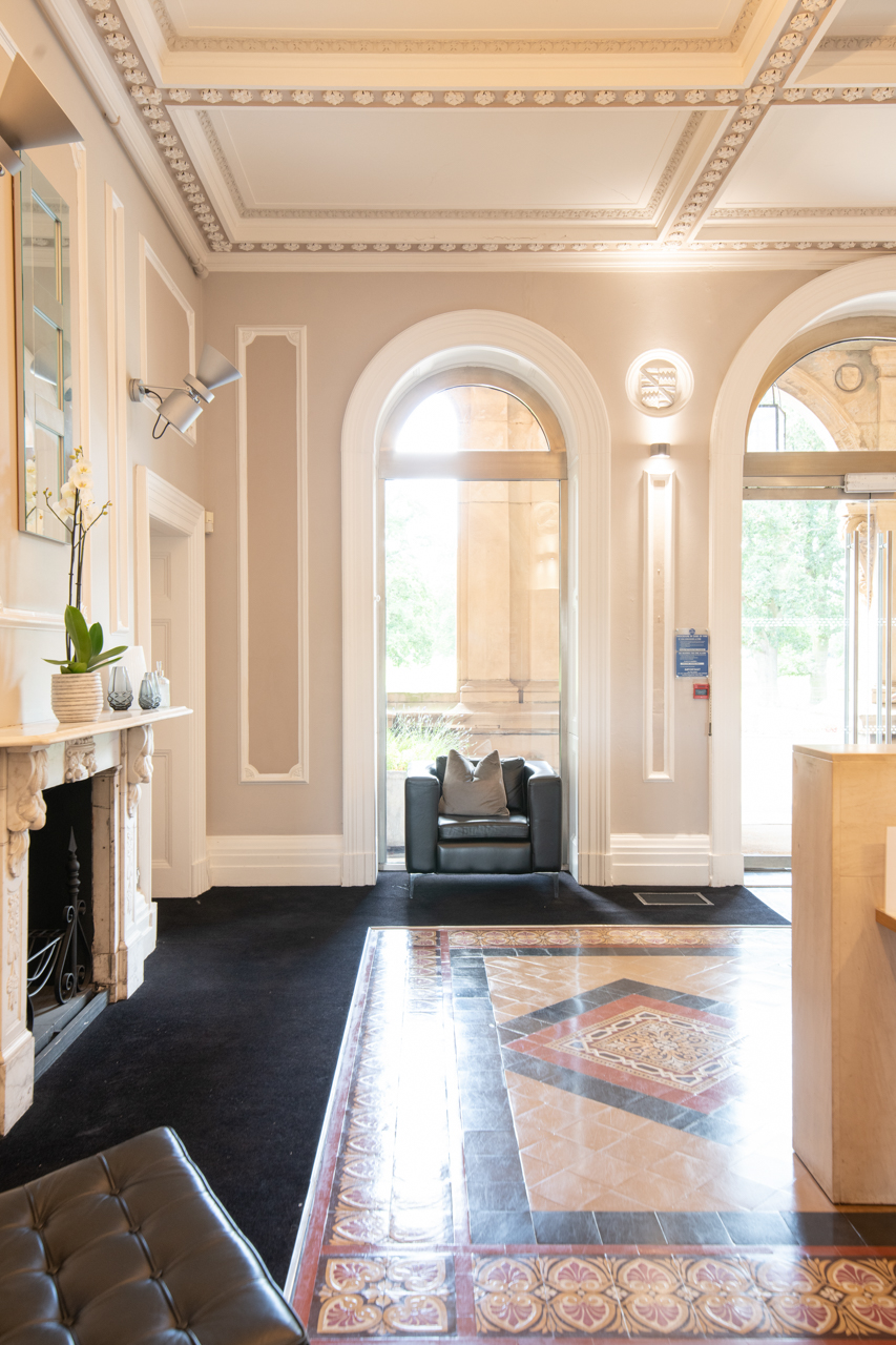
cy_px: 672
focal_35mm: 30
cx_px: 448
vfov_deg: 61.9
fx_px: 1120
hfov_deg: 43.6
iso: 400
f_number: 8
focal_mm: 30
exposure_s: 1/8
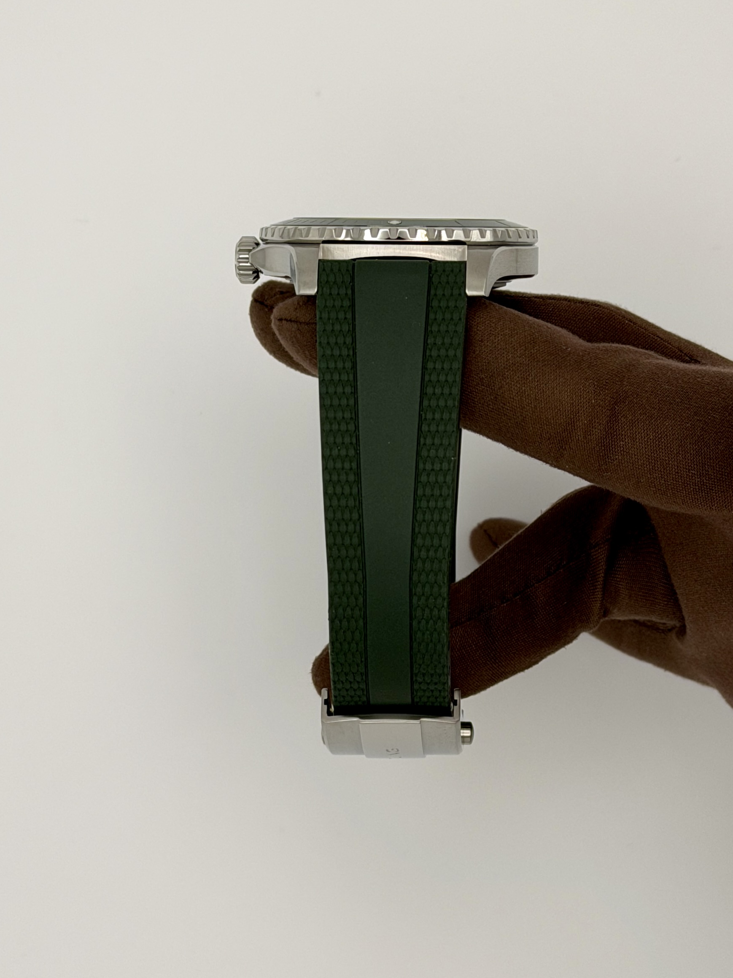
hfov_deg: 26.1
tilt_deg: -86.2
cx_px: 397
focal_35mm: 56
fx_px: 1581
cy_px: 466
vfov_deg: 34.3
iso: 64
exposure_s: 1/1041
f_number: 1.78
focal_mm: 6.76
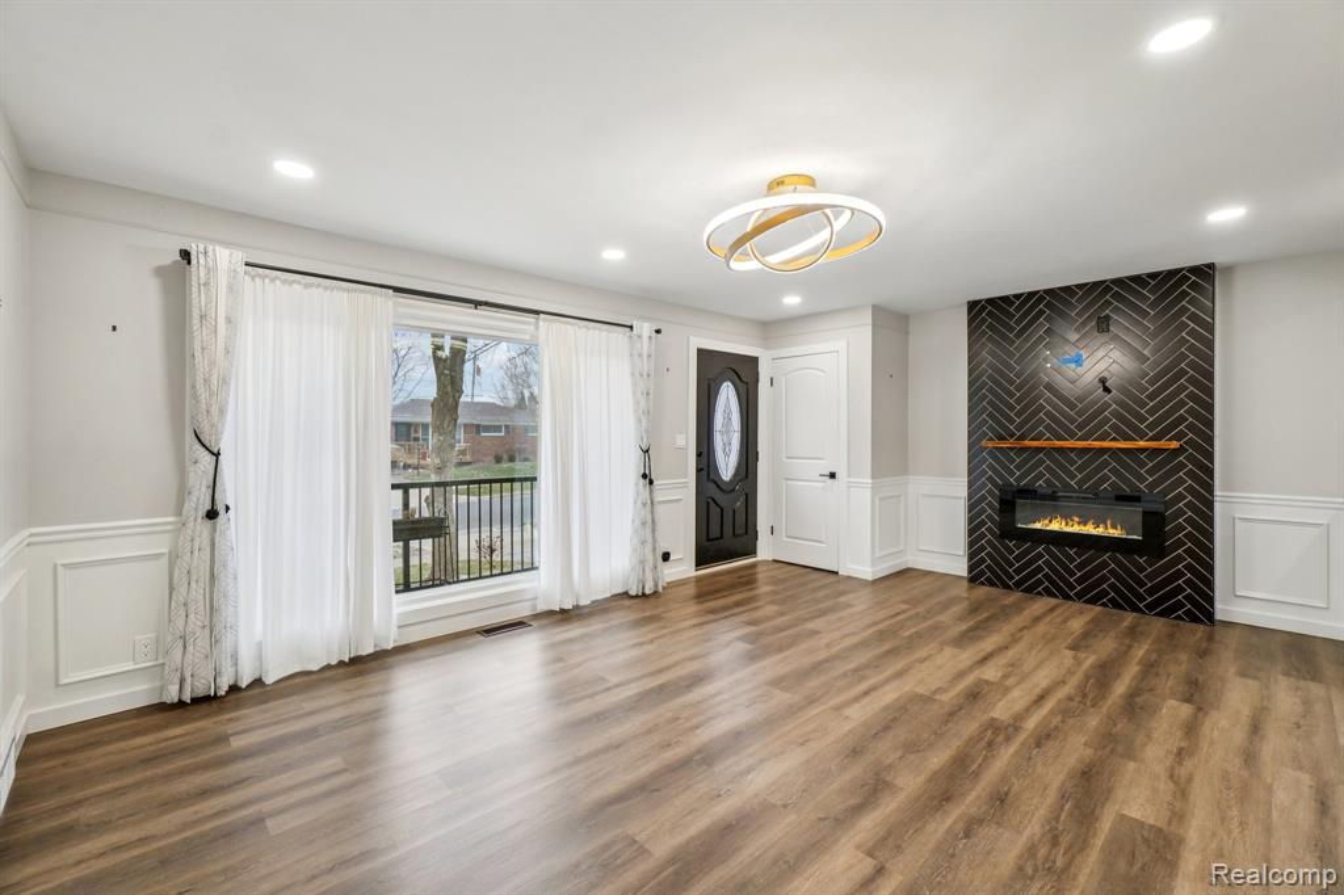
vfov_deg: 77.3
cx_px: 672
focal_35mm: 15
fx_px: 560
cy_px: 448
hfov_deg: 100.4
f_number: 8
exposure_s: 1/30
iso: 400
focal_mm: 10
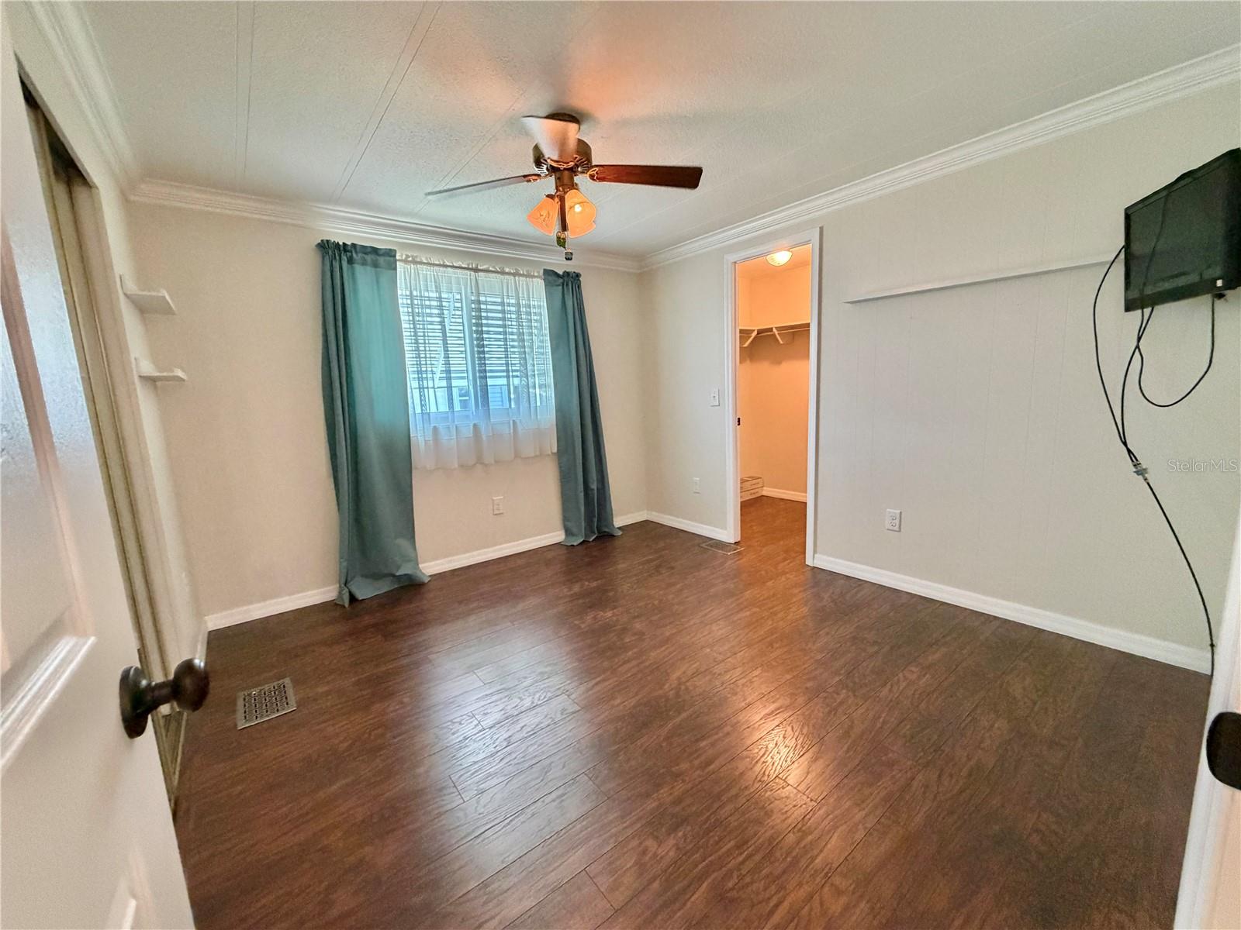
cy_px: 465
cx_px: 620
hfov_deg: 102.1
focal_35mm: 14
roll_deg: +2.3
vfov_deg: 85.7
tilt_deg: -7.3
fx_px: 502
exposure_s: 1/60
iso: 500
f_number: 2.2
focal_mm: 2.22
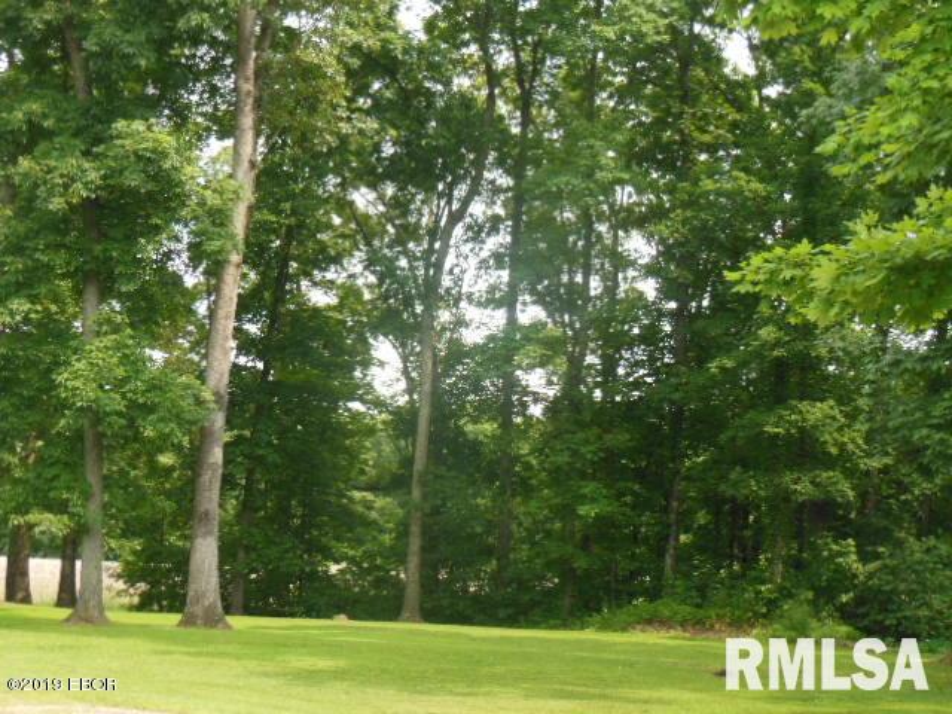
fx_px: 2200
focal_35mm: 80
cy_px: 357
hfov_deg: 24.4
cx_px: 476
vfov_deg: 18.4
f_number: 5.4
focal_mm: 14.3
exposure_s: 1/125
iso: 125
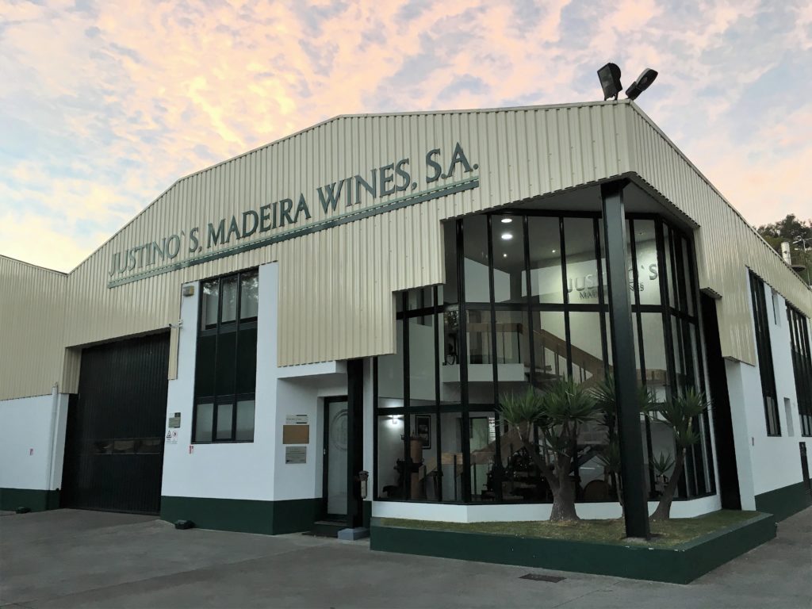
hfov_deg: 61.7
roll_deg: +1.1
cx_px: 406
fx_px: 680
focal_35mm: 29
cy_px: 304
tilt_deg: +14.1
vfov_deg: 48.2
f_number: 2.2
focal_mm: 4.15
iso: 25
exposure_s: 1/33
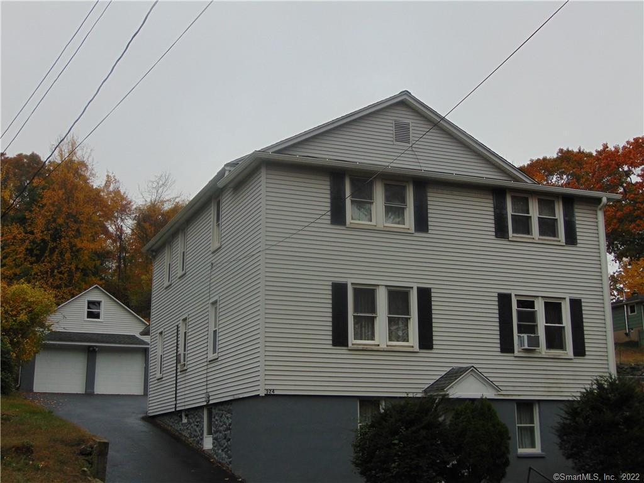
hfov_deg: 38.2
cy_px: 242
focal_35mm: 50
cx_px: 322
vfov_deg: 29.1
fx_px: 930
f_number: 3.5
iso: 80
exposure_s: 1/500
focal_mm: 9
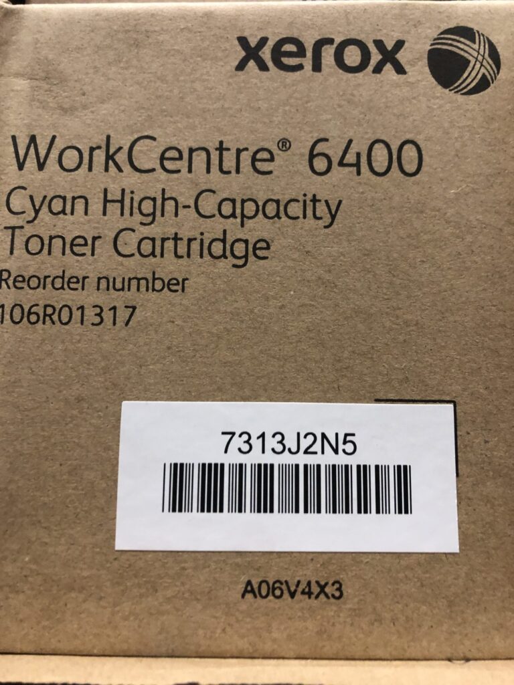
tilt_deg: +8.0
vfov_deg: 63.4
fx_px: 554
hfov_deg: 49.7
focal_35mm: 28
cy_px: 342
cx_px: 257
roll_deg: +0.2
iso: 100
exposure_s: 1/12
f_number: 1.8
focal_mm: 4
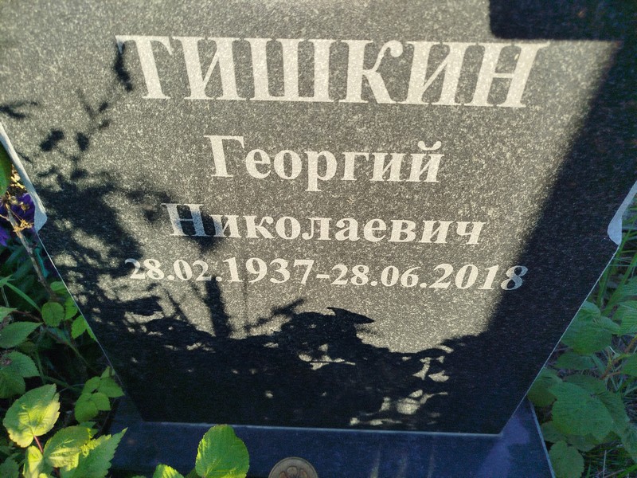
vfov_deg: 56.8
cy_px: 239
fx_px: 442
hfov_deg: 71.6
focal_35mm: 24
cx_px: 318
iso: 50
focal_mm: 5.31
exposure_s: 1/307
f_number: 1.7
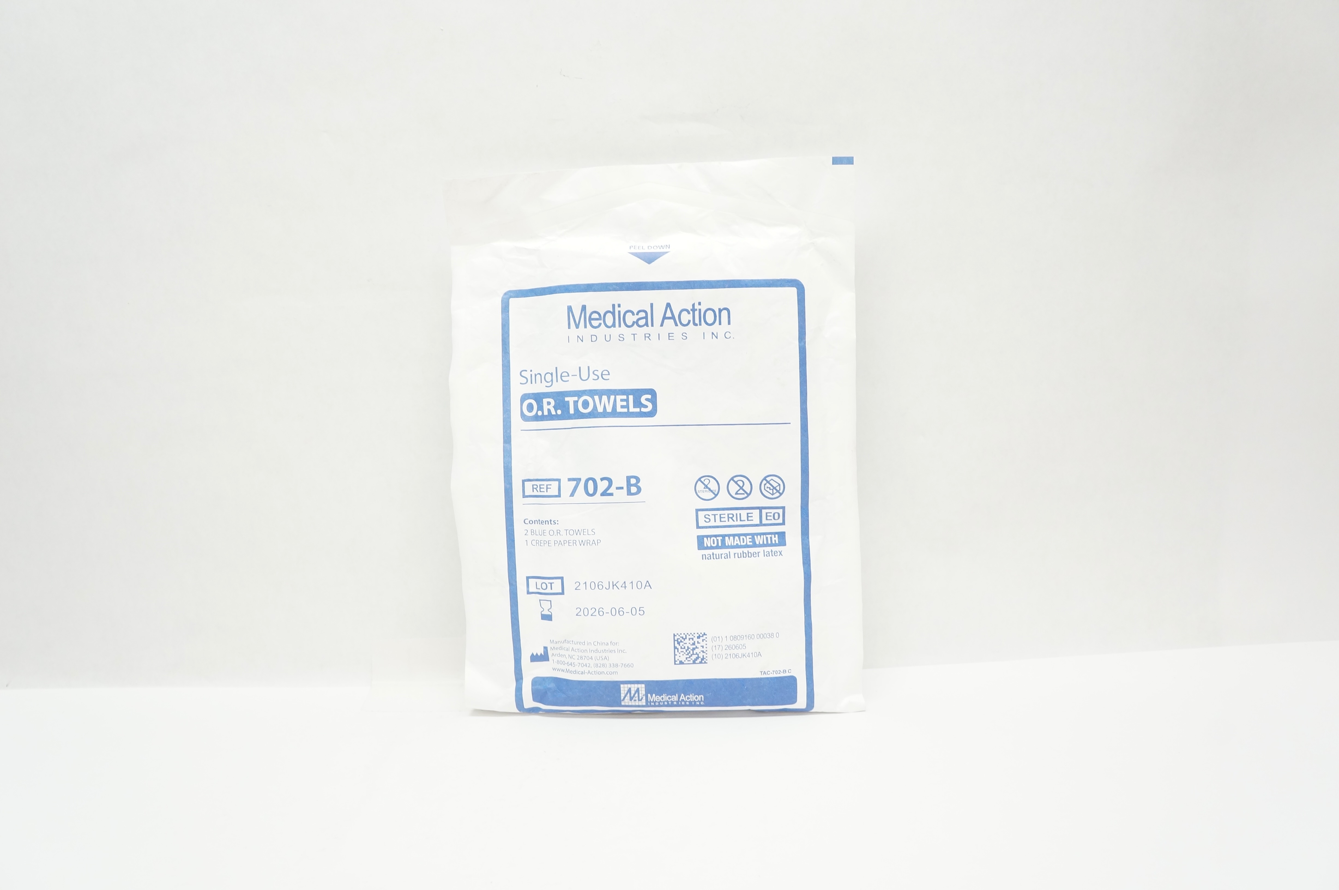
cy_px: 445
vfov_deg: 47.8
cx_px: 670
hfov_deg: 67.4
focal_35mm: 27
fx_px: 1003
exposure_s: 1/60
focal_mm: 18
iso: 800
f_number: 7.1
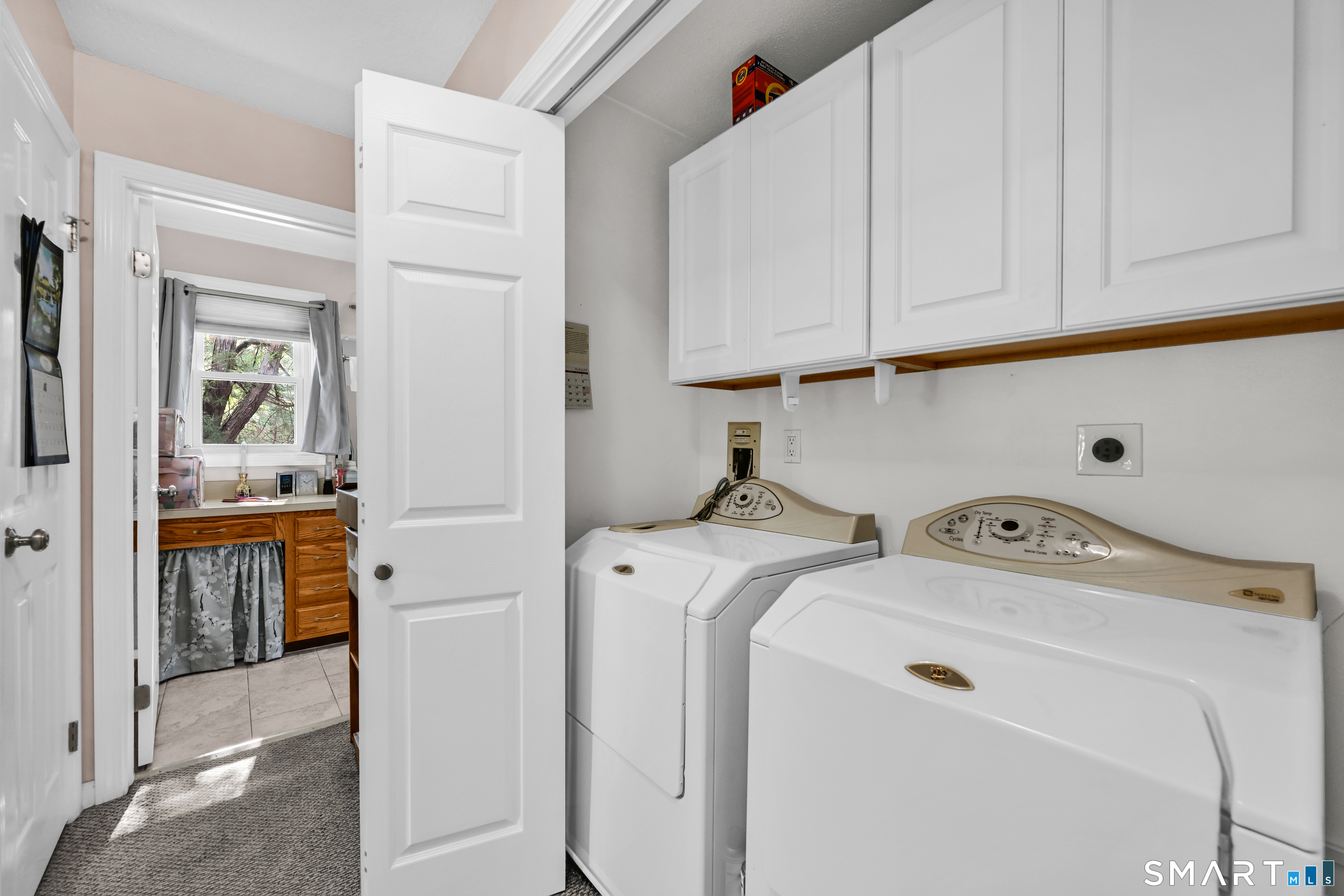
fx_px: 523
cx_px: 672
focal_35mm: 14
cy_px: 448
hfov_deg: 104.3
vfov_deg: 81.2
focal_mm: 14
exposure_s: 1/320
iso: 250
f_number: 8
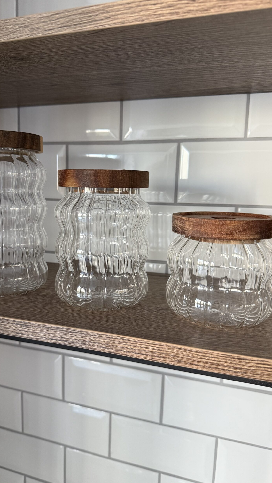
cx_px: 111
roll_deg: -1.6
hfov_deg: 42.7
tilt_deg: -9.2
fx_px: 346
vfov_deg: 69.9
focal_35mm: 27
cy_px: 245
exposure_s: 1/65
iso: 200
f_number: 1.78
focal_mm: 6.76
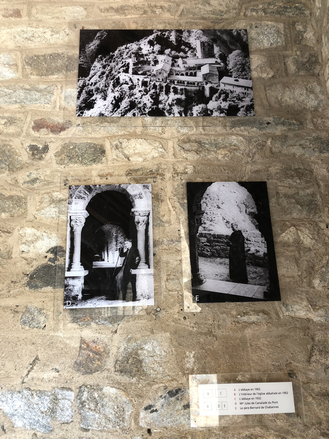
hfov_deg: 49.7
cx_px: 164
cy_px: 220
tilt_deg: +16.7
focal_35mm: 28
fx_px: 355
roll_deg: +1.5
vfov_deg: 63.4
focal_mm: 4
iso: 50
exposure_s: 1/15
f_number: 1.8
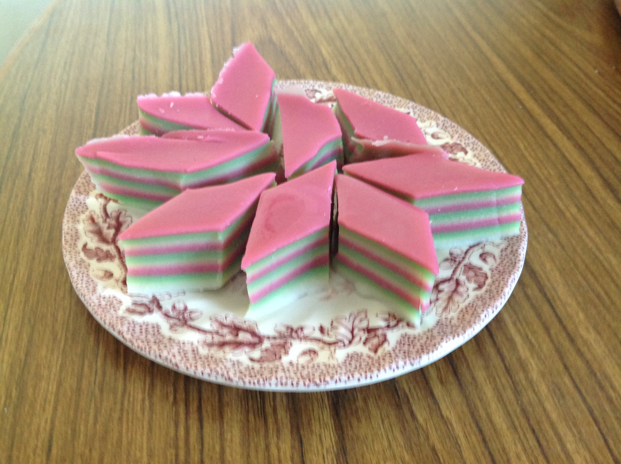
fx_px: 627
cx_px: 310
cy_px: 232
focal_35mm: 35
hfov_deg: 52.7
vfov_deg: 40.6
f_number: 2.4
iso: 250
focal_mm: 4.28
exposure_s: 1/15
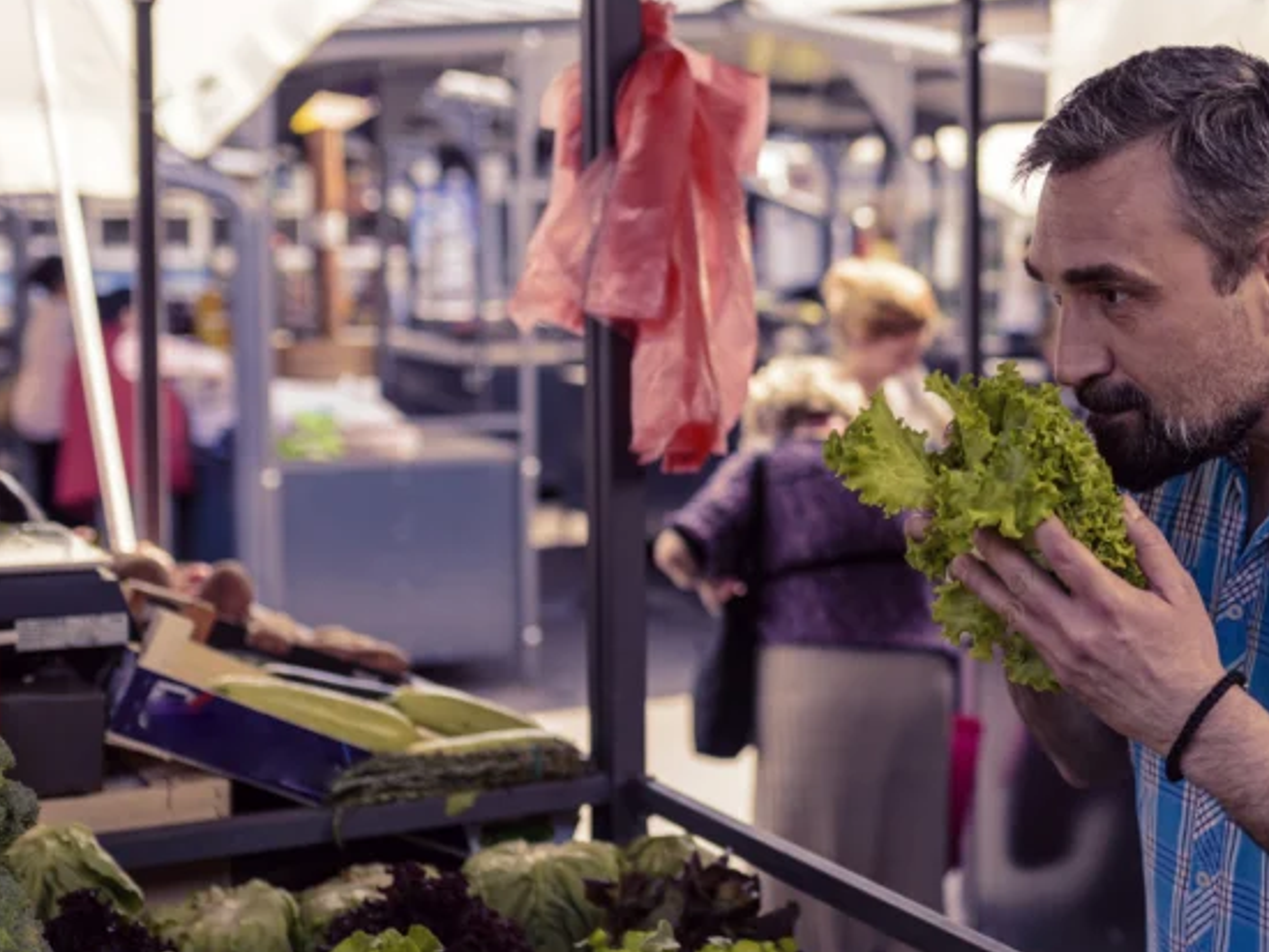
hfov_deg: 28.4
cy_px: 429
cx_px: 1097
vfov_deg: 22.3
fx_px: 2421
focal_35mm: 66
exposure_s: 1/640
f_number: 2.2
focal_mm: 35
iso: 100
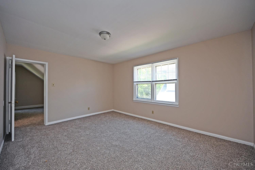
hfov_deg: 104.3
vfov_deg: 81.2
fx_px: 99
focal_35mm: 14
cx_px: 128
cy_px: 85
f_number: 4
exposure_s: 1/60
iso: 220
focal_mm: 14
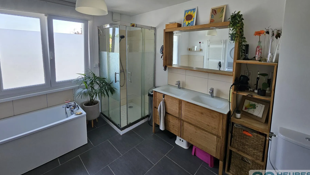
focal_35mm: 15
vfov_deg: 69.4
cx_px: 152
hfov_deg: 103.0
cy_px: 65
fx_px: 123
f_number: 2.2
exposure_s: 1/50
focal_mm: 1.74
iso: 50
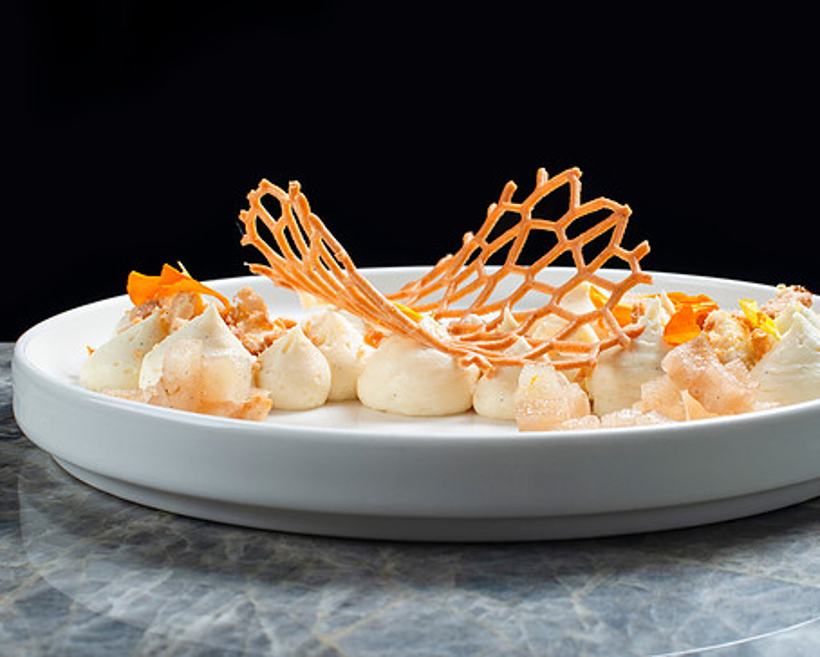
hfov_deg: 29.1
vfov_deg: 23.5
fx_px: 1579
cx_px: 468
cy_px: 363
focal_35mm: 65
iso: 200
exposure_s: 1/250
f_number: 13
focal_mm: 50
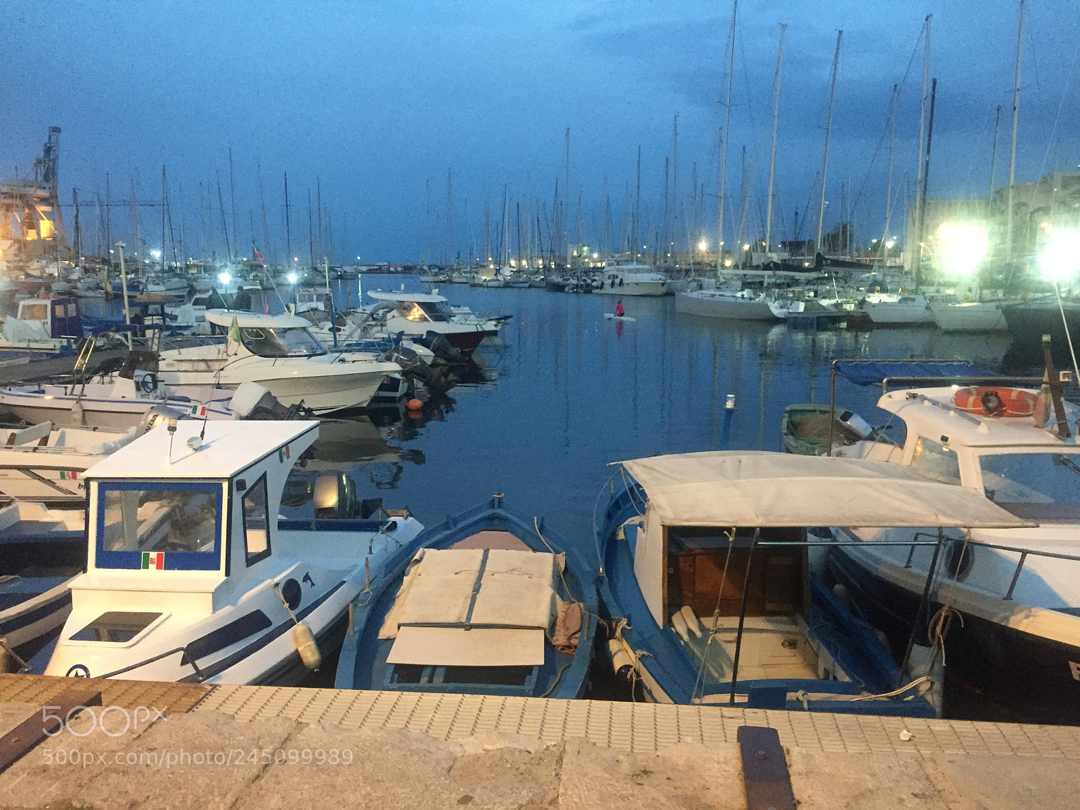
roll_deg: -1.0
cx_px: 540
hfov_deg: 61.7
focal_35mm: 29
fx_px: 905
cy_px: 405
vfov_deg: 48.2
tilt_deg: -8.9
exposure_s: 1/17
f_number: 2.2
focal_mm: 4.15
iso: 320
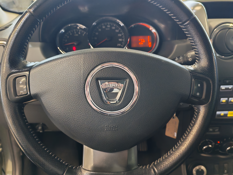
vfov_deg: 44.2
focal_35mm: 32
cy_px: 88
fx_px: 215
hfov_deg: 56.8
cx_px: 116
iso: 1250
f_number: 1.9
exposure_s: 1/50
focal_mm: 6.12
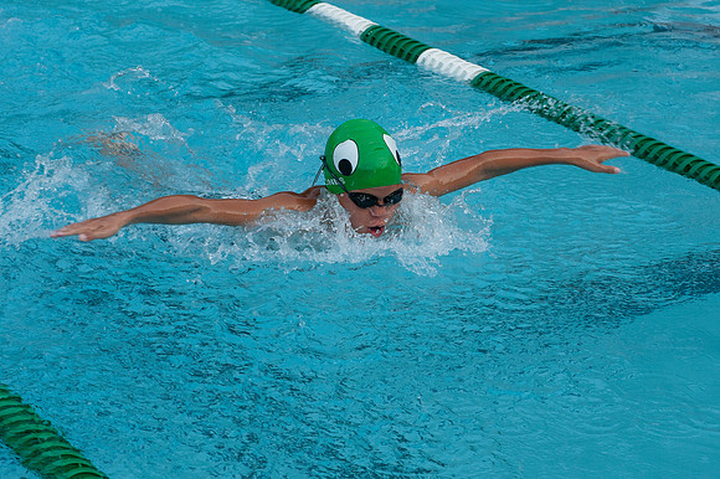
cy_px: 211
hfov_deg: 16.5
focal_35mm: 124
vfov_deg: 11.0
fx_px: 2481
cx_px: 390
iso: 1600
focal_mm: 100
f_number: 11
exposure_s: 1/500
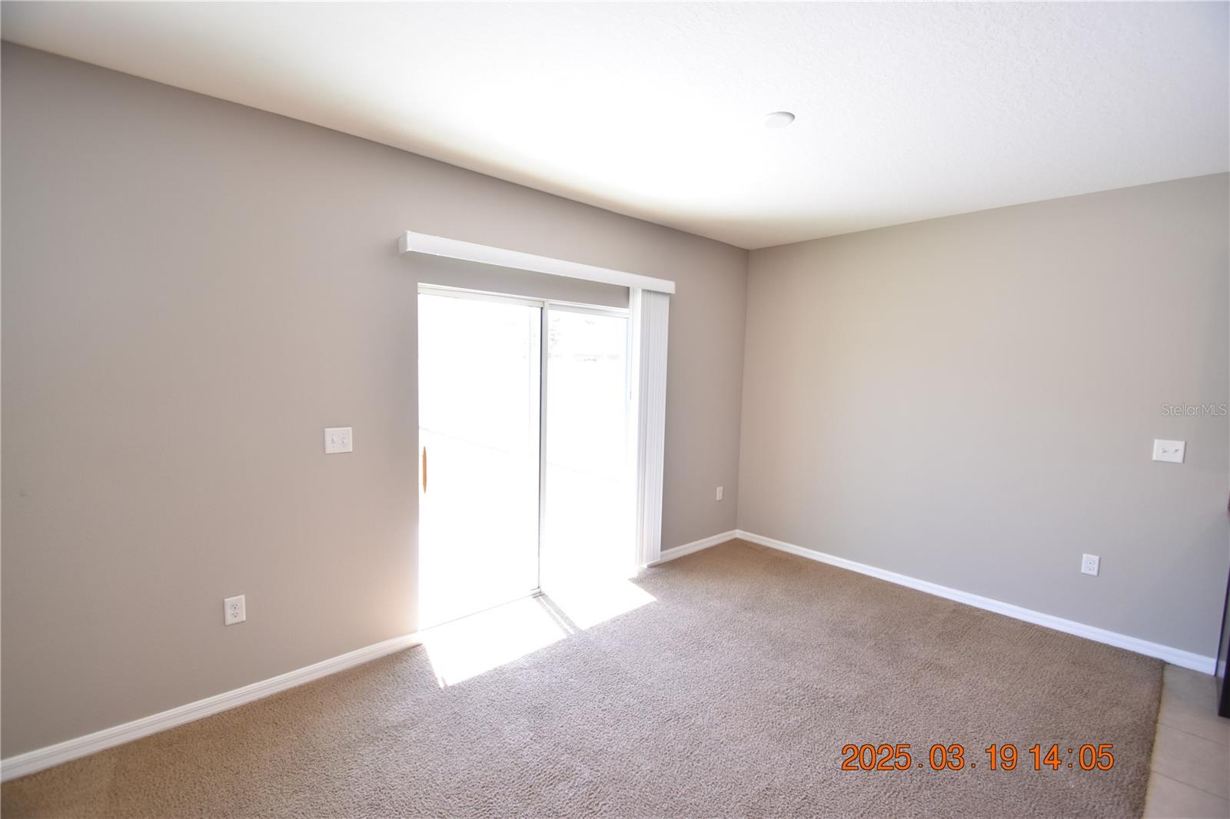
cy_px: 410
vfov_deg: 77.3
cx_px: 615
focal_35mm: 15
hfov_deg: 100.4
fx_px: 512
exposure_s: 1/80
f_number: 4.5
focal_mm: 10
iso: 400
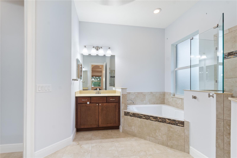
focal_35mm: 15
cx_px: 118
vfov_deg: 77.3
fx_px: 99
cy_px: 79
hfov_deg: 100.4
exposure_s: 1/13
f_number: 7.1
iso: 320
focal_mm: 10
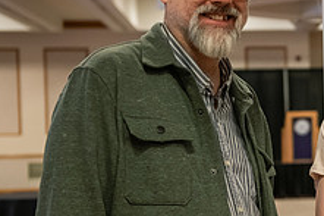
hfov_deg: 15.6
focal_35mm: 126
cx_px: 396
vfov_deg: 10.9
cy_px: 149
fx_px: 1133
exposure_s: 1/160
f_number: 3.2
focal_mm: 48
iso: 2500
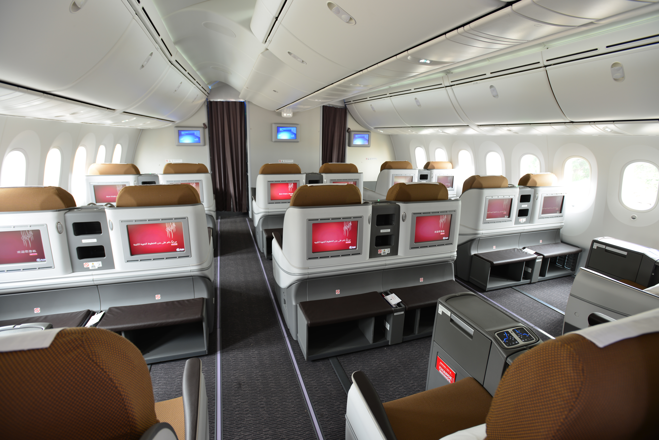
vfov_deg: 70.5
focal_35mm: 17
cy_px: 220
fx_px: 311
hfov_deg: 93.3
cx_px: 330
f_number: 4.5
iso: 100
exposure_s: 1/3
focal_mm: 17
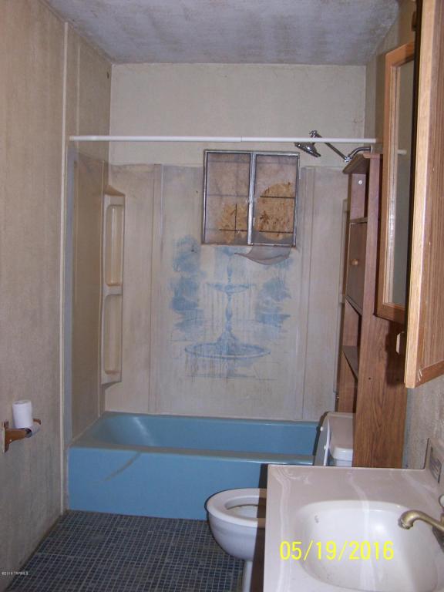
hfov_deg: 37.7
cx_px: 222
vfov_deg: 49.0
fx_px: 650
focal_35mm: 38
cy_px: 296
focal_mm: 6.3
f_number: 2.8
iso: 140
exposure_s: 1/60
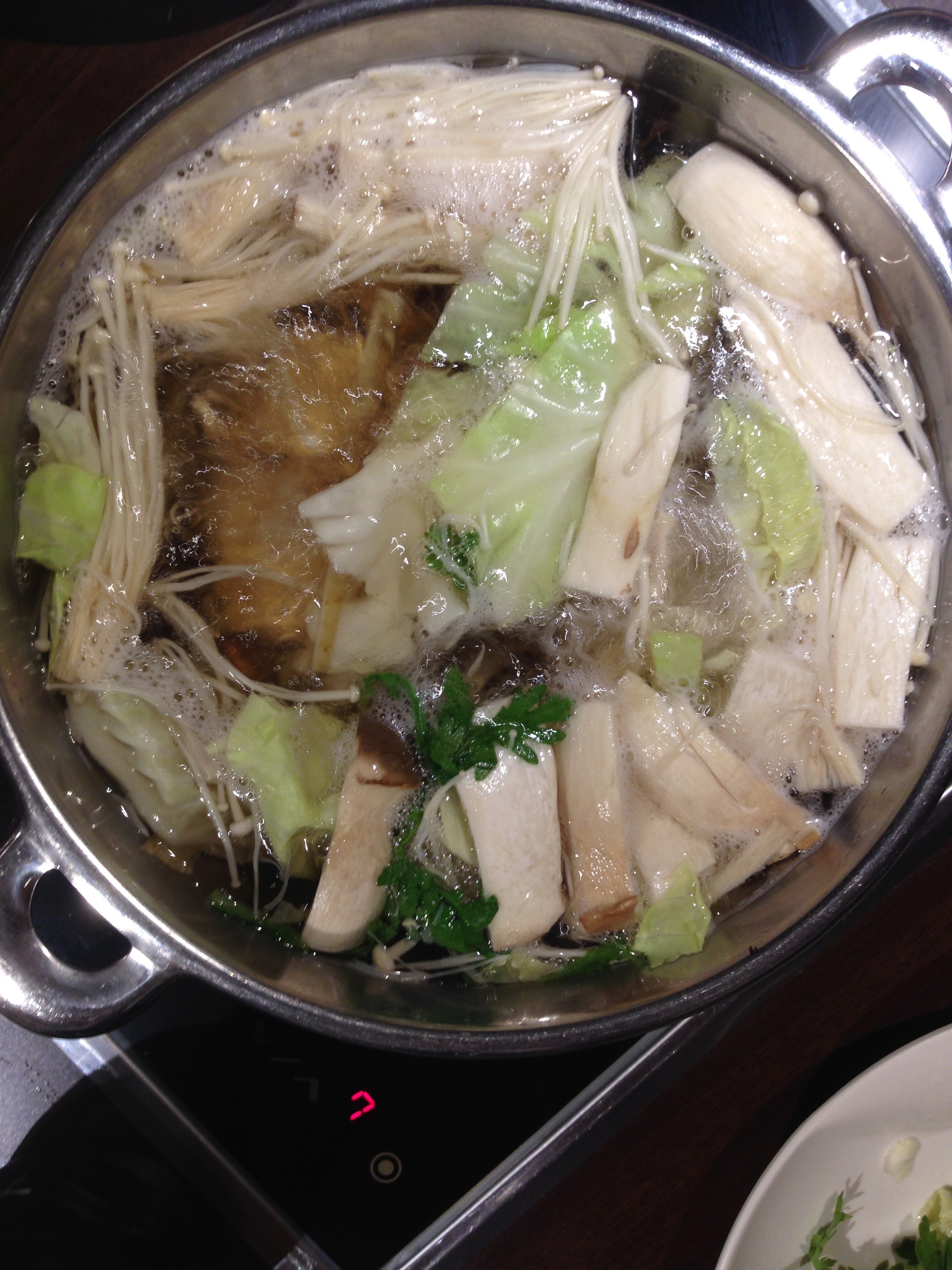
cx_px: 476
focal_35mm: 33
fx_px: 1210
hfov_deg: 42.9
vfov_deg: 55.4
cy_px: 635
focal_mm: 4.12
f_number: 2.4
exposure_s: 1/20
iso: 50
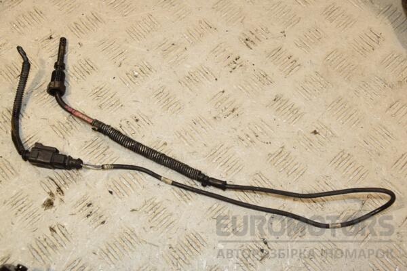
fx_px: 543
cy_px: 136
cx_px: 204
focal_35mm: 48
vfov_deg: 28.1
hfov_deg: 41.1
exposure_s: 1/200
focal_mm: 32
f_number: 10
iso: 800
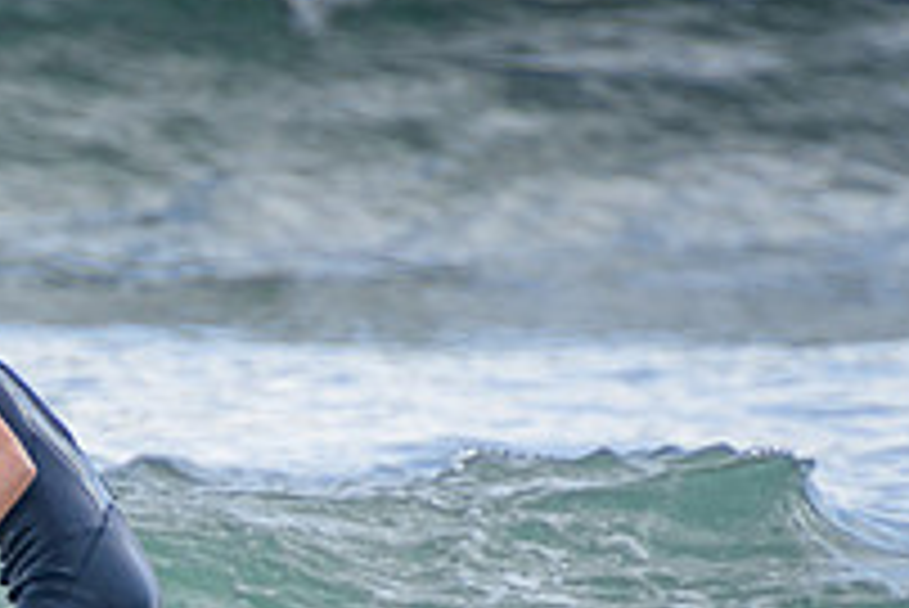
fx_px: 35576
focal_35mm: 1408
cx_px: -13
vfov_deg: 1.0
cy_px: 819
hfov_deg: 1.5
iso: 200
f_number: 5.6
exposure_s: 1/1600
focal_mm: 400
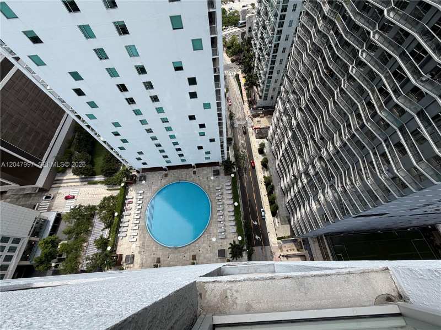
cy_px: 165
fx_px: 178
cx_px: 220
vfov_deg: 85.7
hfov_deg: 102.1
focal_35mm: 14
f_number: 2.2
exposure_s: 1/686
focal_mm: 2.22
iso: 40
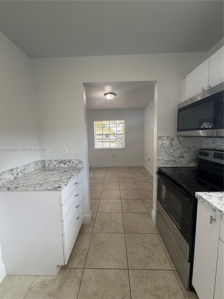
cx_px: 112
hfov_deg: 85.7
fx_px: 121
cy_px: 150
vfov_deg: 102.1
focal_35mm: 14
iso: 250
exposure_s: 1/120
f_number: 2.2
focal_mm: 2.22
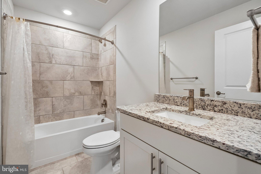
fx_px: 109
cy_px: 87
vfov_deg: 77.3
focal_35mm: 15
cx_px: 130
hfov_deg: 100.4
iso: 400
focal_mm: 10
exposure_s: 1/60
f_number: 5.6
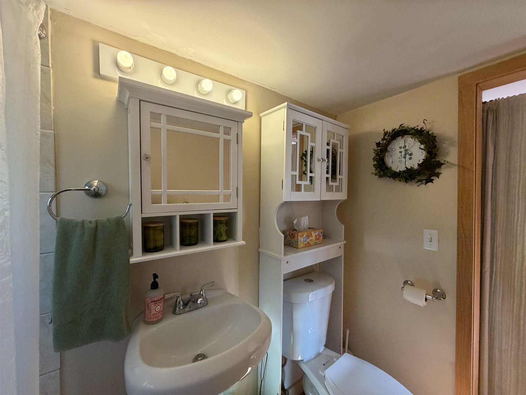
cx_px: 263
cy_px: 198
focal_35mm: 14
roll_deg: +0.7
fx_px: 213
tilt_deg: -1.2
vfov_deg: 85.7
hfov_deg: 102.1
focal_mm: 2.22
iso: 320
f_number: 2.2
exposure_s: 1/60
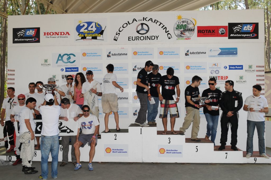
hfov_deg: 57.3
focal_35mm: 33
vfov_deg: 39.9
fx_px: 248
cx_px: 136
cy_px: 90
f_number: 8
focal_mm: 22
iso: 200
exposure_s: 1/60
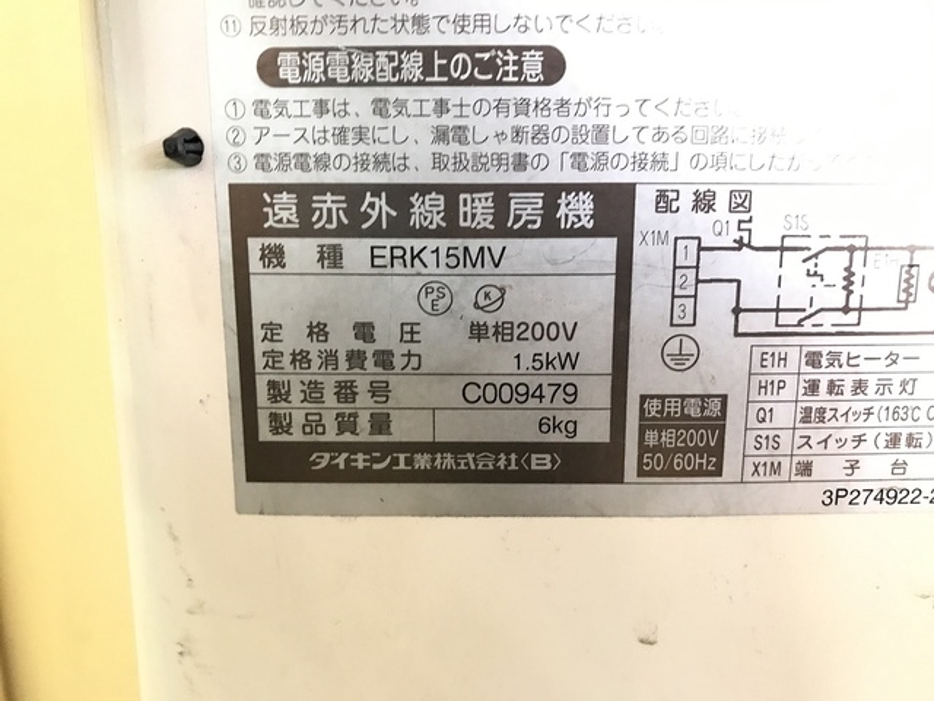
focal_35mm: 28
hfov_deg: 63.4
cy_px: 350
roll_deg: -1.5
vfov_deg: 49.7
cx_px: 467
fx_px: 755
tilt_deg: -13.5
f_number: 1.8
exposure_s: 1/15
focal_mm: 3.99
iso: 100
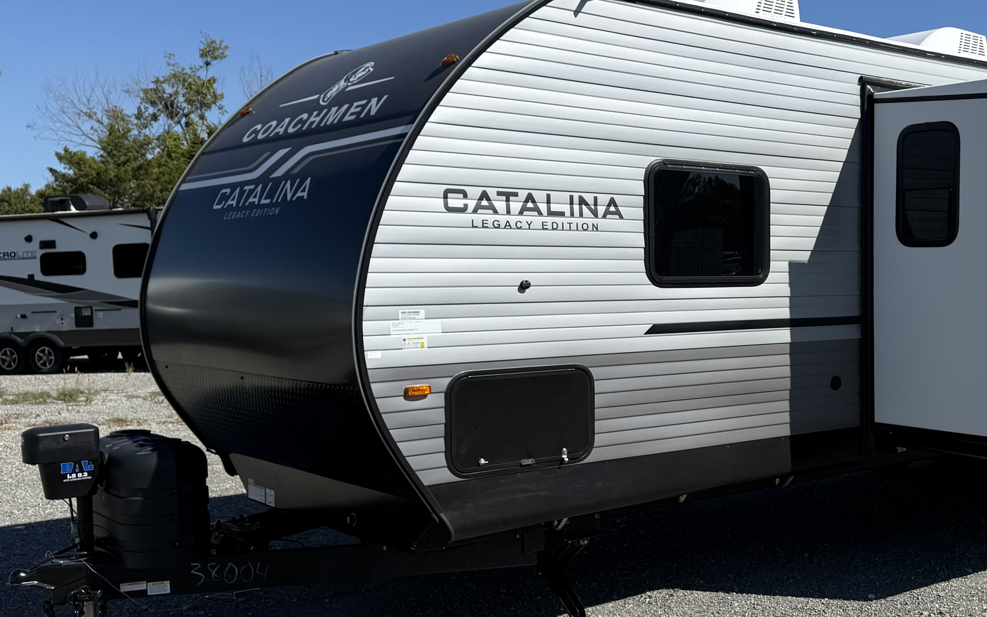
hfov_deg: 43.4
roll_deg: -1.1
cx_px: 772
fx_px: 1183
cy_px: 321
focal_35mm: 44
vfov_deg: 29.2
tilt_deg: -2.0
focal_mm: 6.76
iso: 80
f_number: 1.78
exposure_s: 1/6173
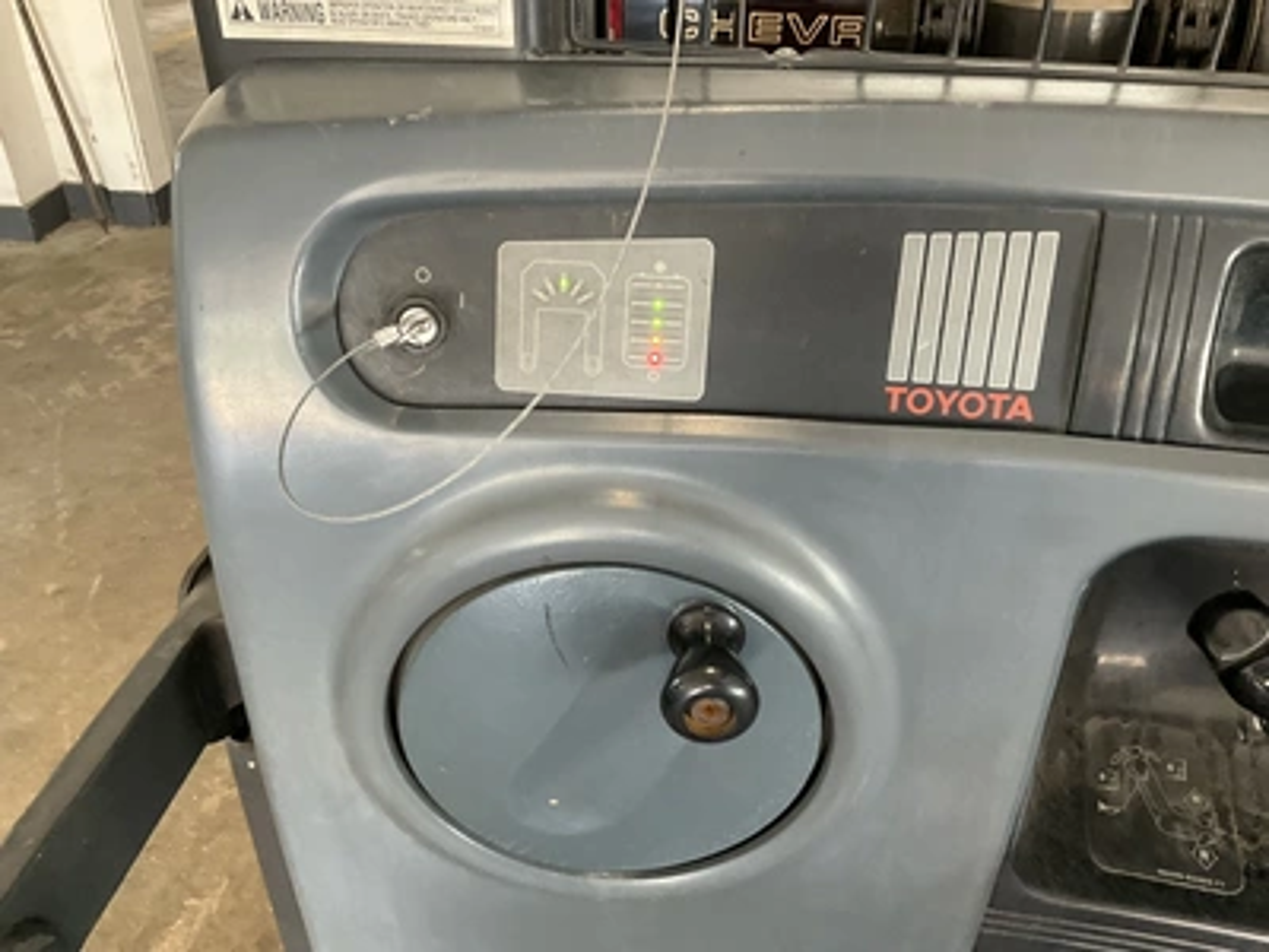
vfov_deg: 48.2
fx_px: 1063
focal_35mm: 29
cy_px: 476
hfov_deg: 61.7
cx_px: 634
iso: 160
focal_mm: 3
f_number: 1.8
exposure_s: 1/60
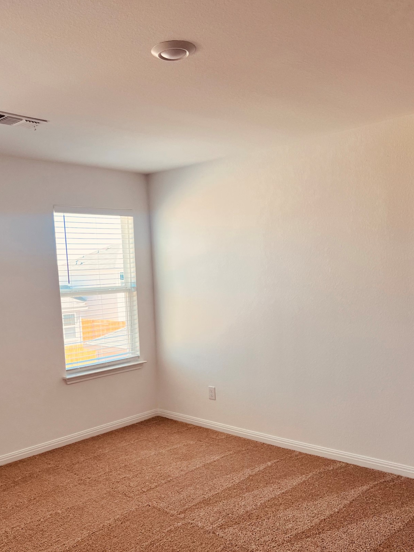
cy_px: 337
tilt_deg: -7.9
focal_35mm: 33
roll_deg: +3.0
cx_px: 163
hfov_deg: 42.7
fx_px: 526
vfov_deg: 54.9
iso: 64
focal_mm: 5.7
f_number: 1.5
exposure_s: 1/161
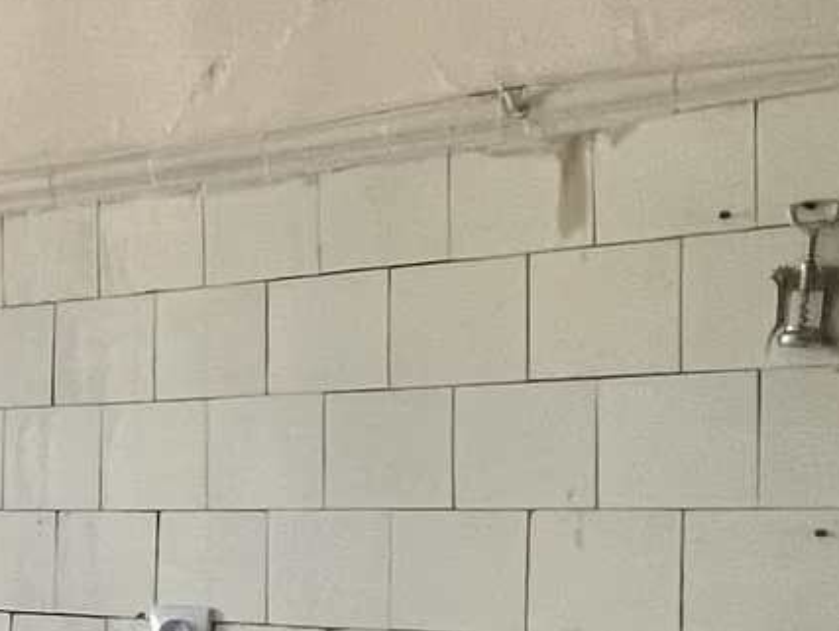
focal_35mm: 73
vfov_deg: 19.9
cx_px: -829
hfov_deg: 18.2
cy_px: 529
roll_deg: +1.8
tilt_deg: +1.3
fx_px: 1771
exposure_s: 1/121
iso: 160
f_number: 1.8
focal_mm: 1.57
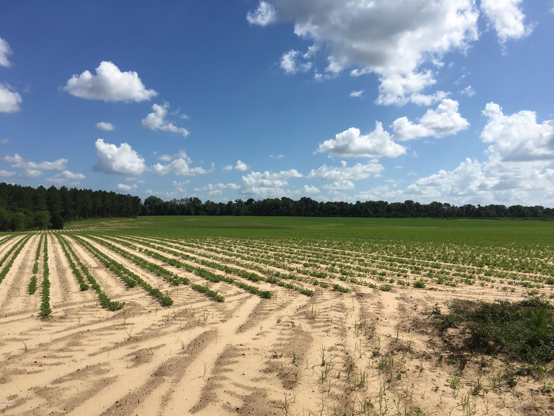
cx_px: 277
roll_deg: -1.2
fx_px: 464
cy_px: 208
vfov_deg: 48.2
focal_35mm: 29
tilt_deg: +0.8
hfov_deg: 61.7
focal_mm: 4.15
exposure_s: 1/2849
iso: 25
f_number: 2.2
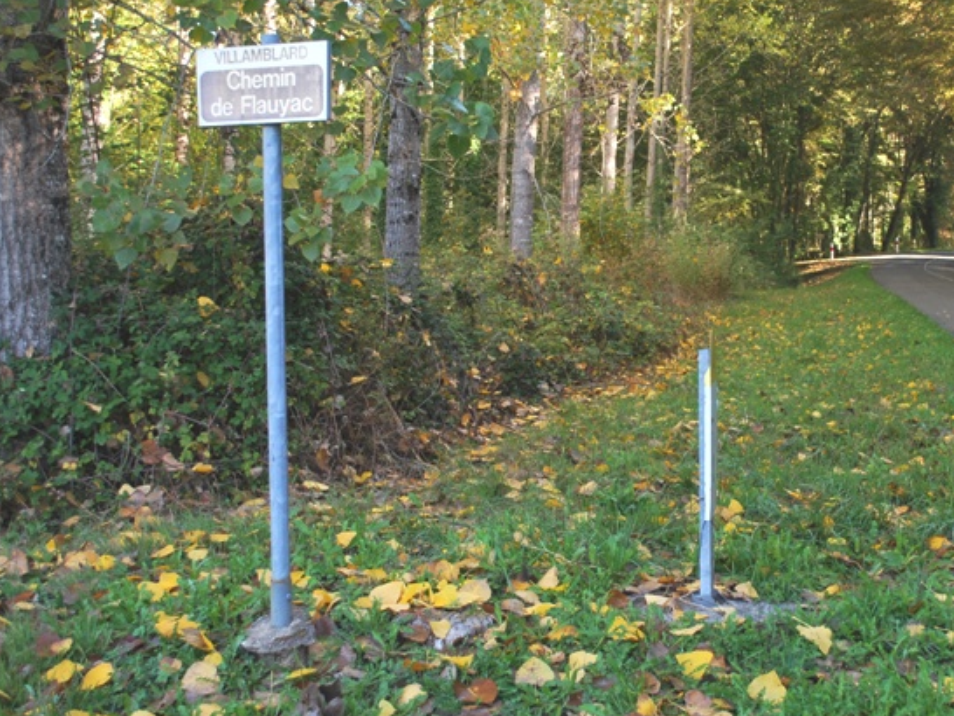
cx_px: 631
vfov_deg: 26.6
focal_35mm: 55
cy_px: 318
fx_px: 1516
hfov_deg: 34.6
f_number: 4.5
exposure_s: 1/60
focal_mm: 26
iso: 200
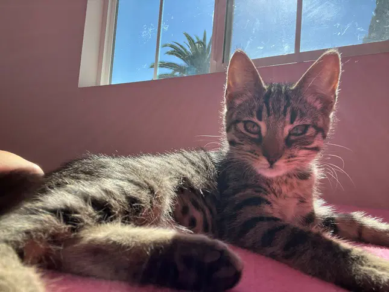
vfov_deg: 58.9
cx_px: 194
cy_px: 146
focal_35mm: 23
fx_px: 259
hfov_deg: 73.9
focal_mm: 2.71
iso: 32
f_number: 2.2
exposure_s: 1/274
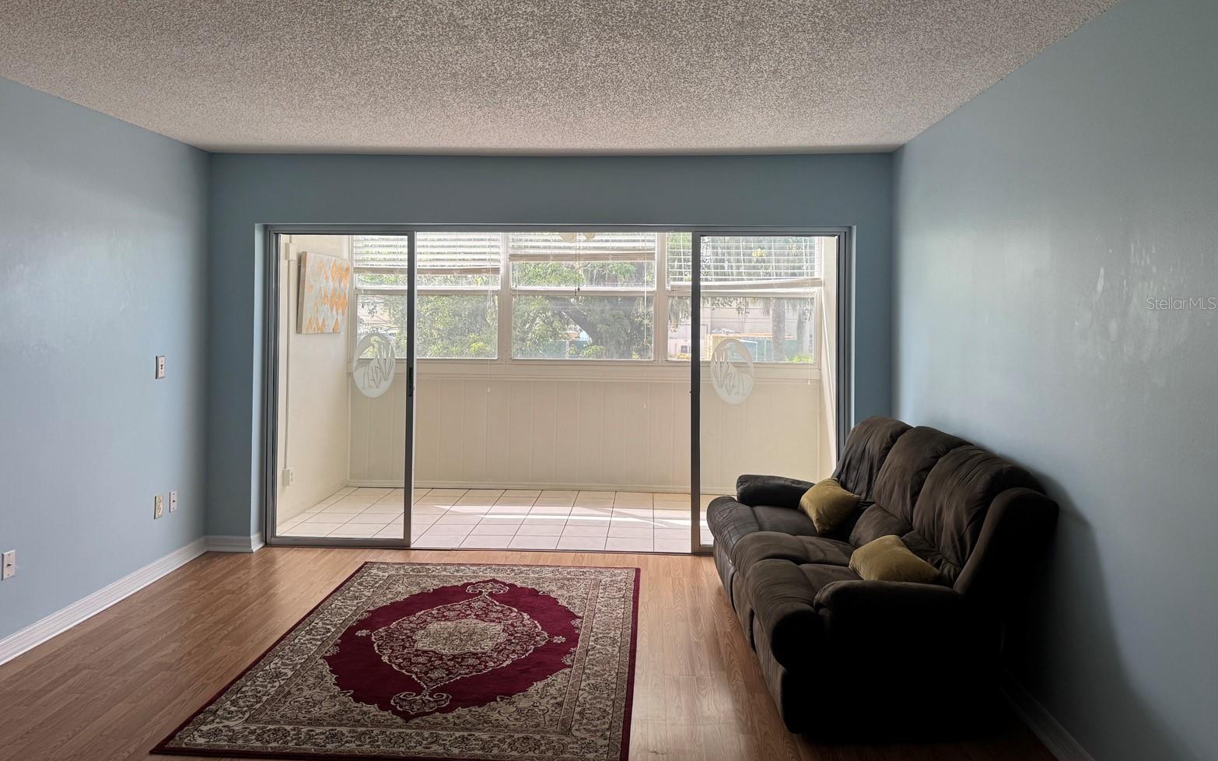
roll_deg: -0.4
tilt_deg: -1.5
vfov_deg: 47.3
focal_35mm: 26
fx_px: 863
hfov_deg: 70.4
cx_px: 597
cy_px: 303
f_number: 1.78
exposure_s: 1/142
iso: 64
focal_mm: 6.76
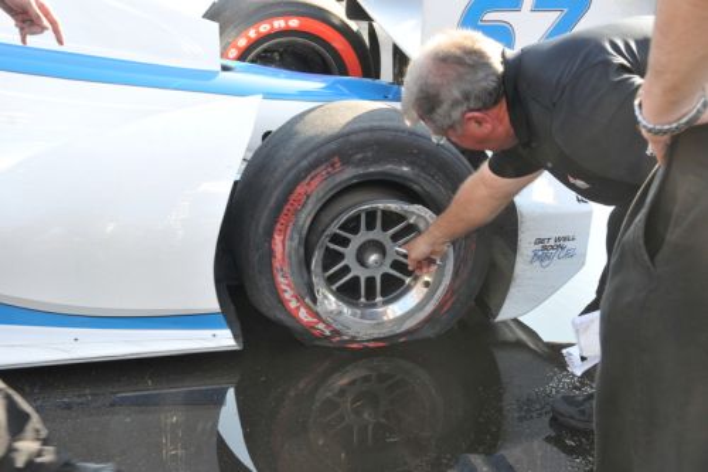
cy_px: 236
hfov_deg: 36.9
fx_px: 1062
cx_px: 354
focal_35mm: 54
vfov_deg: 25.0
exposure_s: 1/80
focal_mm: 36
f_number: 10
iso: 400
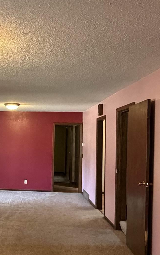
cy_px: 136
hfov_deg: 27.5
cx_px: -1
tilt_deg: -0.3
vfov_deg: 45.2
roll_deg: -0.5
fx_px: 307
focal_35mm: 44
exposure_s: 1/60
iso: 800
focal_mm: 2.22
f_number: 2.2
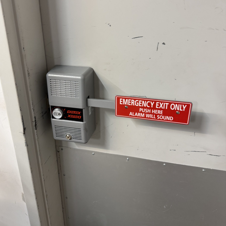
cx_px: 110
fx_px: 214
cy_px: 94
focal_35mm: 29
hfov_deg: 55.6
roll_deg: +0.8
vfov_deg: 55.3
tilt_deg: -19.7
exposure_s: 1/60
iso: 160
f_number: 1.78
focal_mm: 6.76
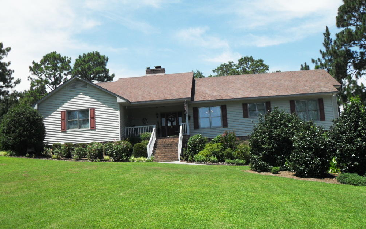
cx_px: 180
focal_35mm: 38
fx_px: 379
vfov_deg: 33.5
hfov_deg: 51.5
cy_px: 132
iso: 100
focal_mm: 6.2
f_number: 8.9
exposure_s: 1/125
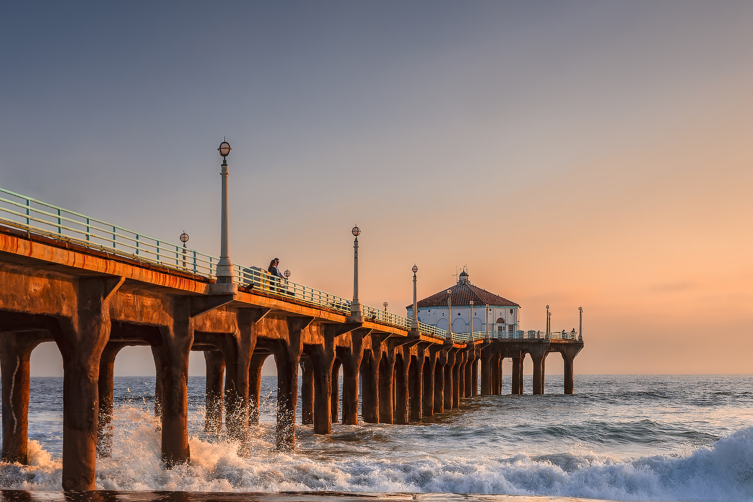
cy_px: 425
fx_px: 1443
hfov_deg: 28.2
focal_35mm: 69
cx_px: 666
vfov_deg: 19.5
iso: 320
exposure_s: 1/320
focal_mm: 35
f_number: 8
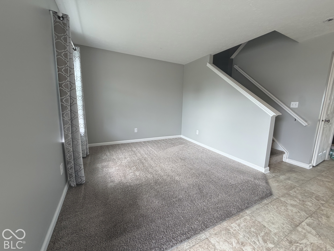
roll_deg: -1.1
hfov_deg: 102.1
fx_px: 135
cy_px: 126
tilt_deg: -9.5
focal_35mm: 14
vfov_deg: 85.7
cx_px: 167
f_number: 2.2
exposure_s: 1/120
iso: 125
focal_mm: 2.22
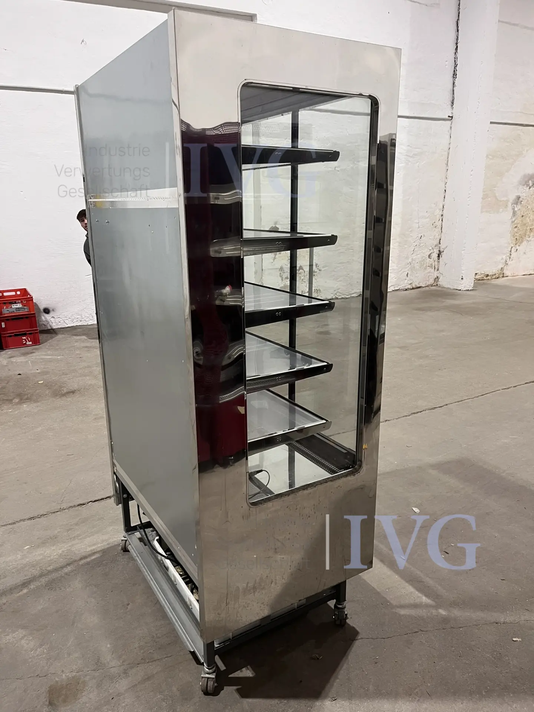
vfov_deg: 67.3
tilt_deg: -17.0
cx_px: 267
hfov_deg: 53.1
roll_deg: +0.8
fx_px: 535
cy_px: 356
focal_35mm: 26
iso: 200
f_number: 1.6
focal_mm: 5.1
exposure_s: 1/50
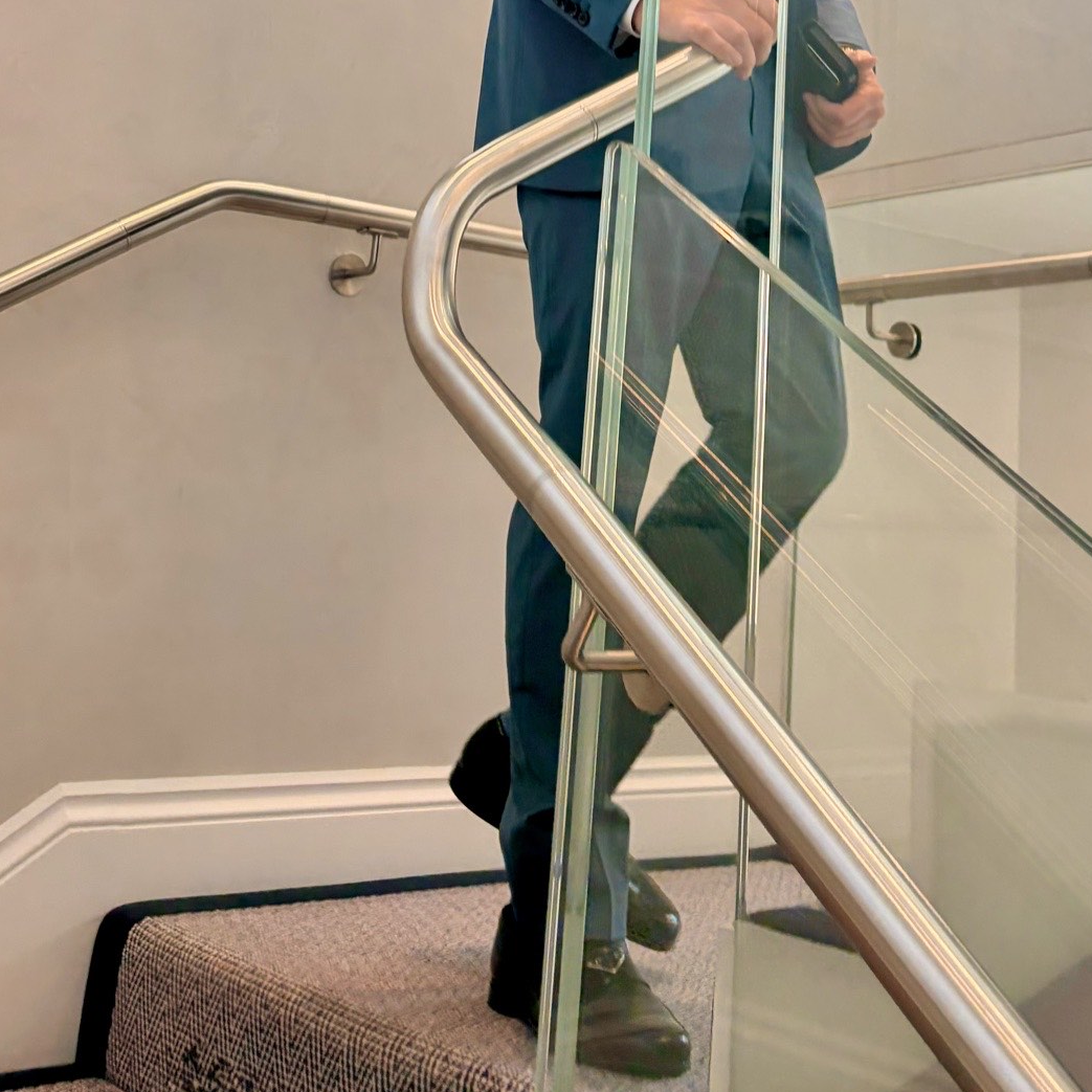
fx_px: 1677
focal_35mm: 47
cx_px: 668
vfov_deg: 33.2
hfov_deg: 35.9
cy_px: 11
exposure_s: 1/100
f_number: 1.6
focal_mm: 5.96
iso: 80
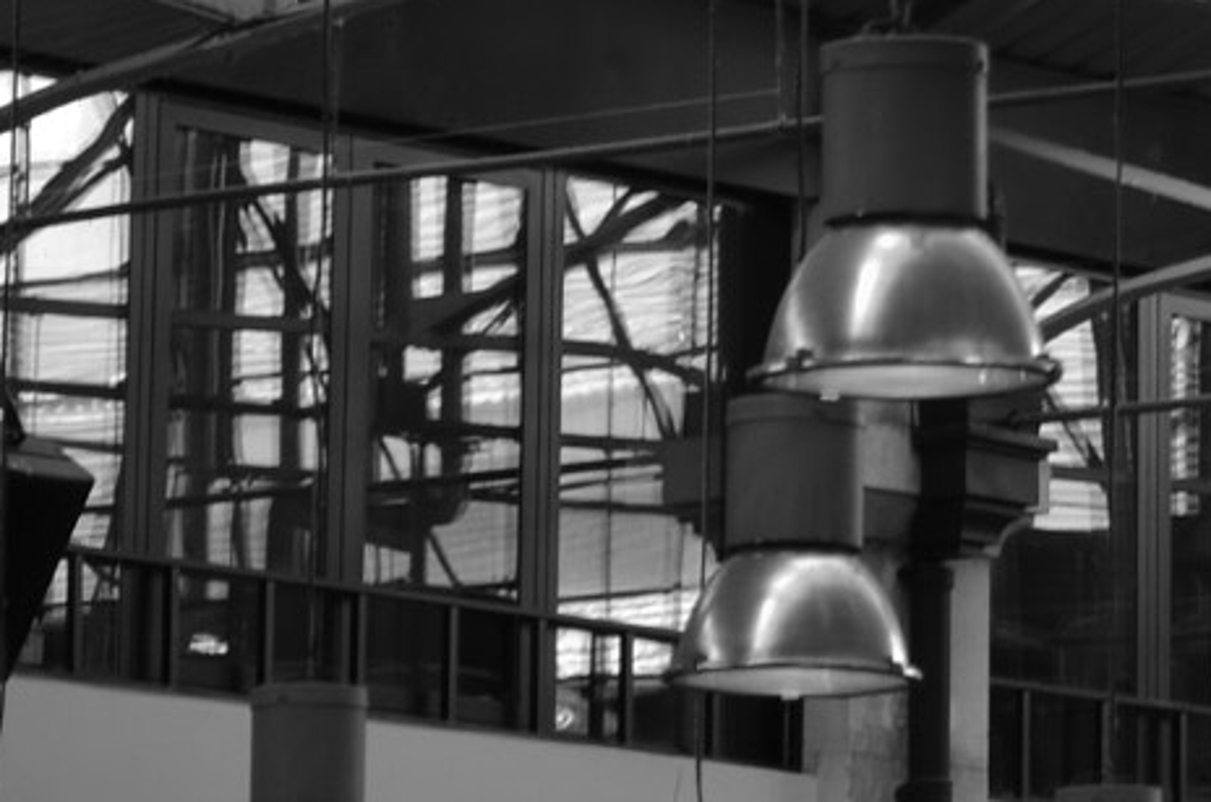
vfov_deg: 4.0
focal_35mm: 344
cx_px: 2323
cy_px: -520
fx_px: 11544
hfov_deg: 5.9
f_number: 5
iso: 100
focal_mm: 52
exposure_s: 1/13
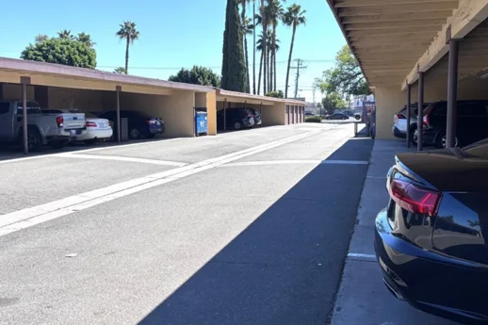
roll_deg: +0.1
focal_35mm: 39
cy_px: 152
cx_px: 240
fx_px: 528
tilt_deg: -5.2
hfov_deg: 49.6
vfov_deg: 34.2
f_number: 1.6
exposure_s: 1/2513
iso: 50
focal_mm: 5.96
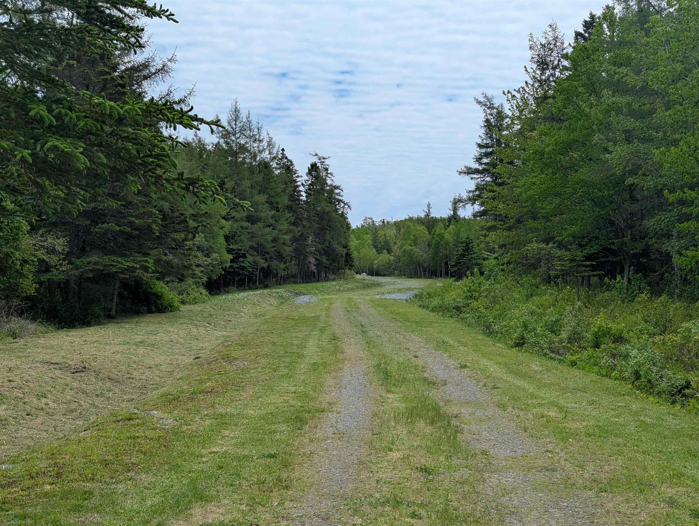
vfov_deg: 30.3
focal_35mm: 48
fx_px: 971
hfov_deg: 39.6
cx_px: 350
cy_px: 263
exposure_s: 1/3165
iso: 49
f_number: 1.85
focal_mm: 6.81
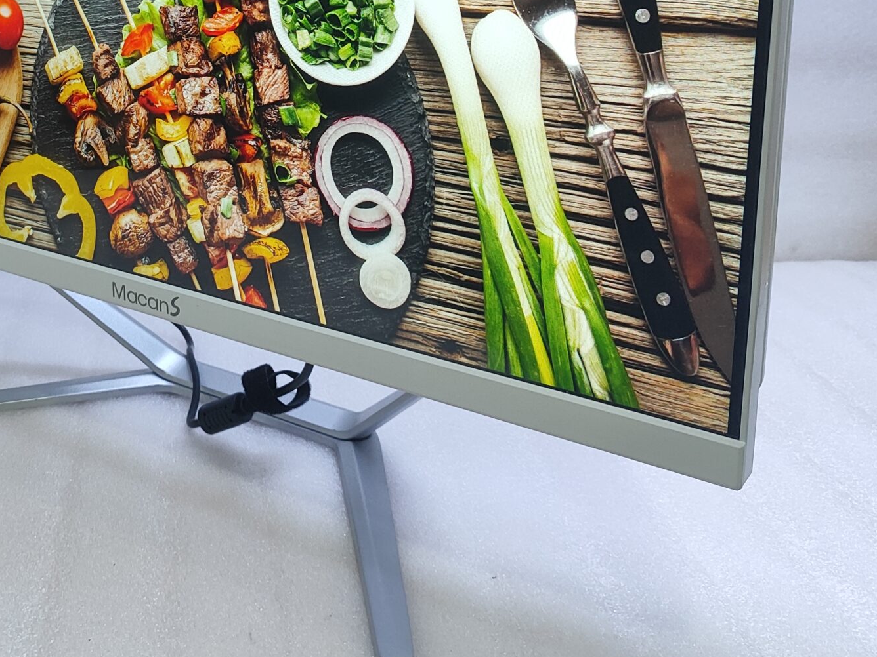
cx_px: 175
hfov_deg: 39.6
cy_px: 58
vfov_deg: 30.1
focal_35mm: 46
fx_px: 1165
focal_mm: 5.89
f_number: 1.89
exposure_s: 1/100
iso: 658
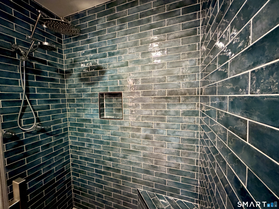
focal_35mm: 14
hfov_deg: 102.1
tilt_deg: -3.6
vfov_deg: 85.7
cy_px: 104
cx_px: 140
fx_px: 113
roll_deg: +1.6
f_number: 2.2
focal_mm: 2.22
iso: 1250
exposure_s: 1/30
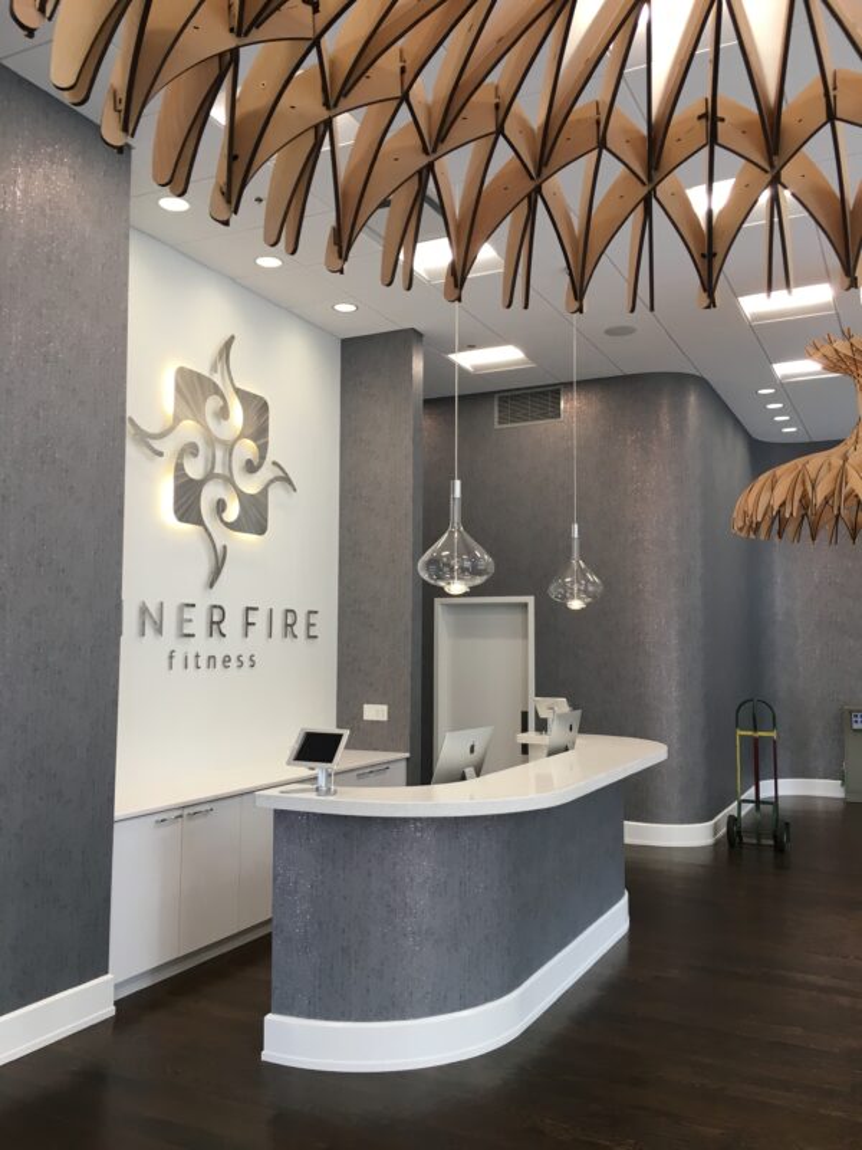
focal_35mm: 29
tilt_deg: +4.2
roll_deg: -0.5
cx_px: 431
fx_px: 963
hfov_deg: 48.2
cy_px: 575
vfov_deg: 61.7
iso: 25
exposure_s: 1/30
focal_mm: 4.15
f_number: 2.2
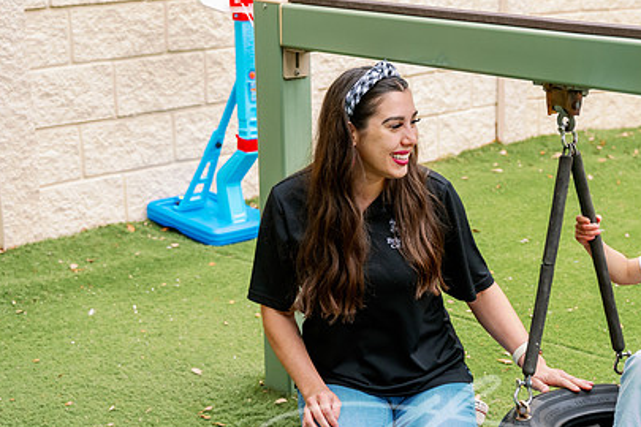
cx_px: 410
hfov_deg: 27.6
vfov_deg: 18.6
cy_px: 285
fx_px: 1300
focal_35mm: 73
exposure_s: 1/640
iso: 1000
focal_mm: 51
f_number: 4
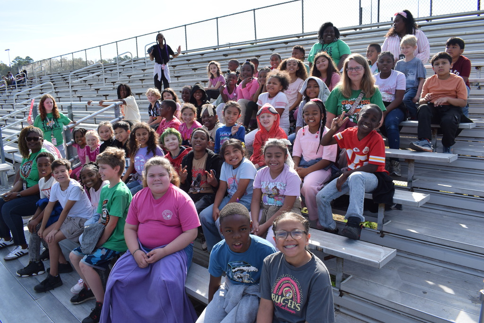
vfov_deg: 47.9
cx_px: 242
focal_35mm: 27
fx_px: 363
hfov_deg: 67.4
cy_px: 162
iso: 200
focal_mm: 18
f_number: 8
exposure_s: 1/250
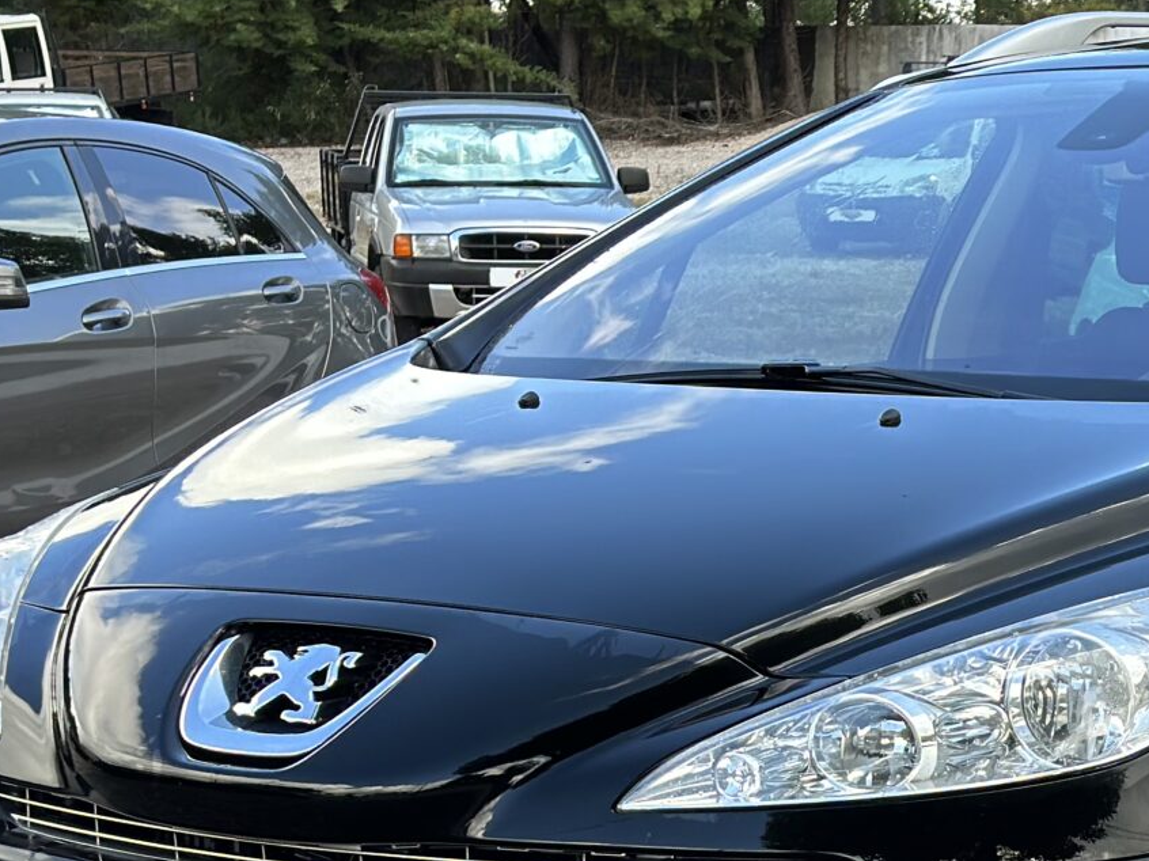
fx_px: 3617
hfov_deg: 17.7
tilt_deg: -8.7
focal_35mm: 109
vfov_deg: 13.4
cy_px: 835
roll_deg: -1.4
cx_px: 1116
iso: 80
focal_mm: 6.86
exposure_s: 1/594
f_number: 1.78
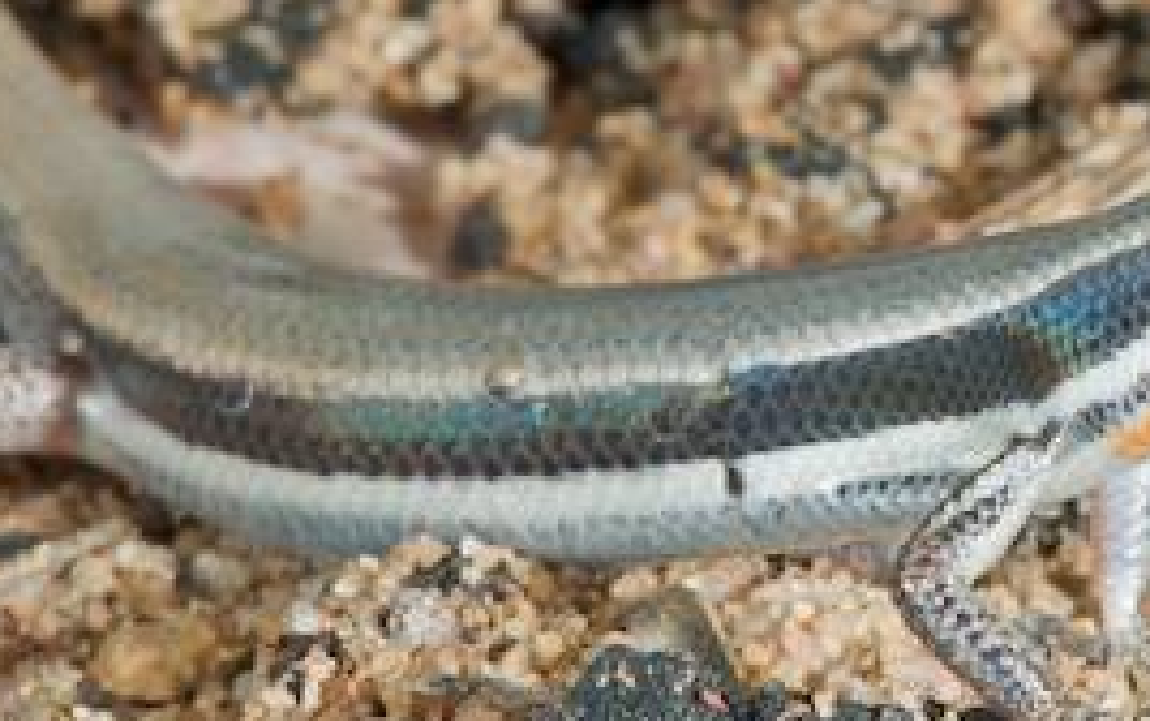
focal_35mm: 299
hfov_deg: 7.0
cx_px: 772
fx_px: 9377
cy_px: 367
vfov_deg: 4.4
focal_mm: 105
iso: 100
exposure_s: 1/125
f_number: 32
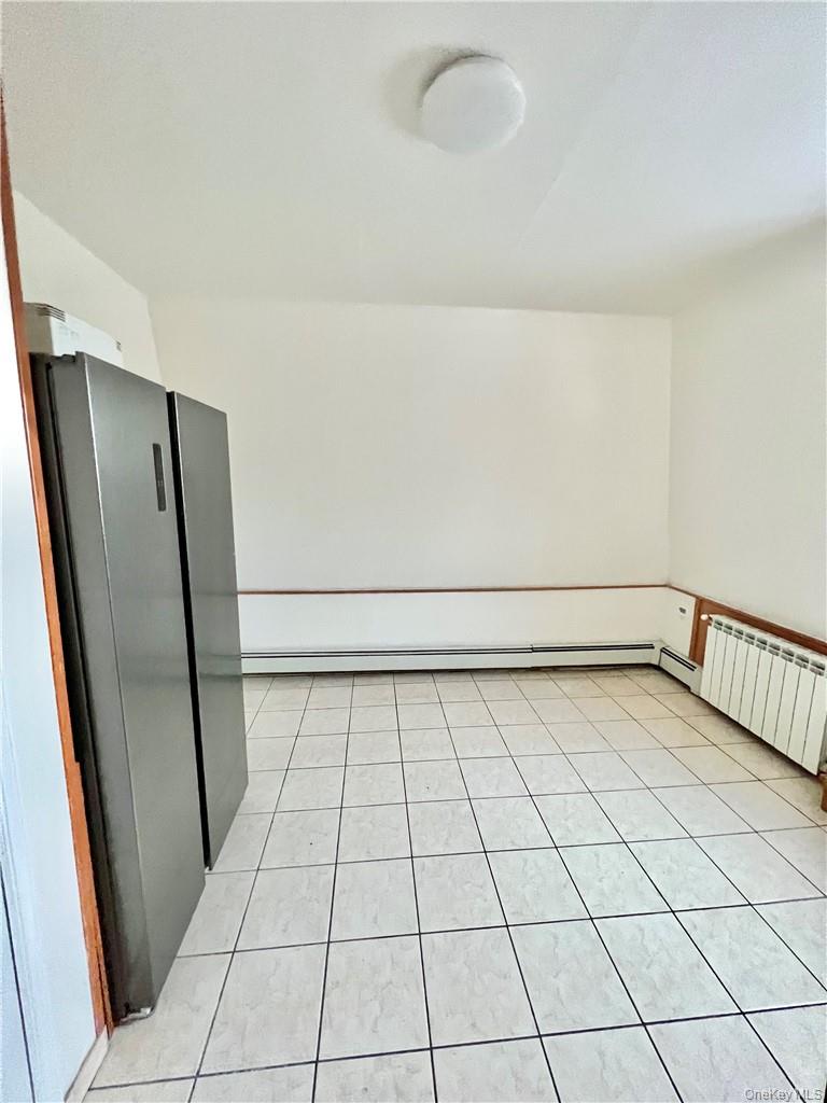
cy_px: 552
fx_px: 414
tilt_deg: -8.4
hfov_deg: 89.9
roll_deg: +1.6
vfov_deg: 106.2
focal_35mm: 13
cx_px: 414
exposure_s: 1/60
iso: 640
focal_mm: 1.57
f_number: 1.8
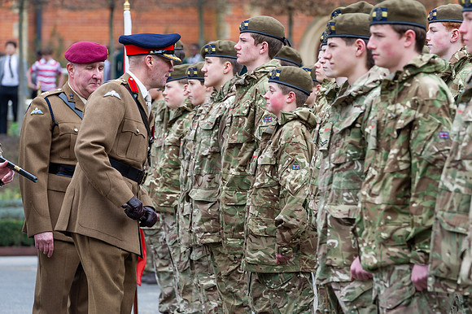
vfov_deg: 5.5
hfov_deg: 8.3
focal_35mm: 250
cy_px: 155
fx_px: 3270
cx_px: 287
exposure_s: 1/250
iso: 560
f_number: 6.3
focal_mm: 200
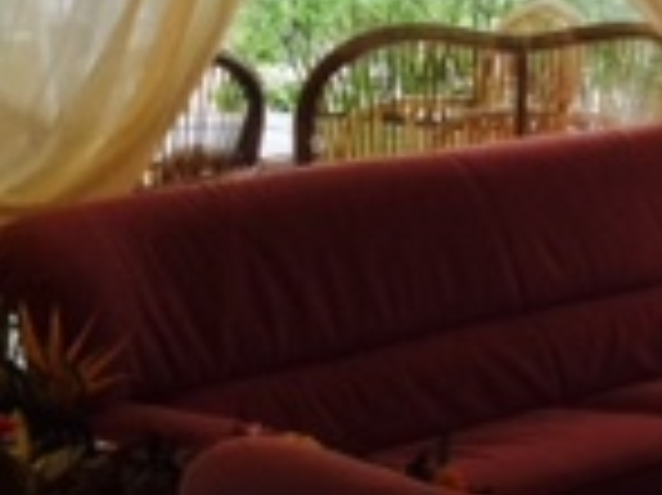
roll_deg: +0.1
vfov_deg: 11.7
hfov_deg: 13.6
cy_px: 454
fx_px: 2408
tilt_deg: -15.6
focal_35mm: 126
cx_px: 1270
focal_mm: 4.15
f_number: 2.2
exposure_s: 1/33
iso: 64
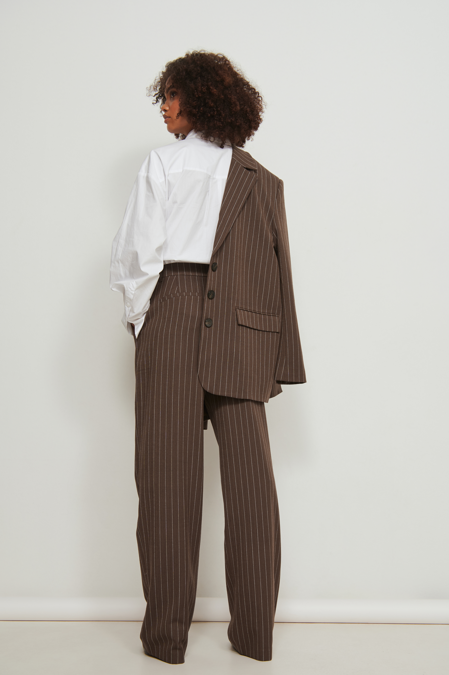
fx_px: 862
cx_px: 224
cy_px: 338
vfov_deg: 42.8
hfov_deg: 29.2
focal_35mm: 46
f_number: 8
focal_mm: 46
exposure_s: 1/160
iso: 200
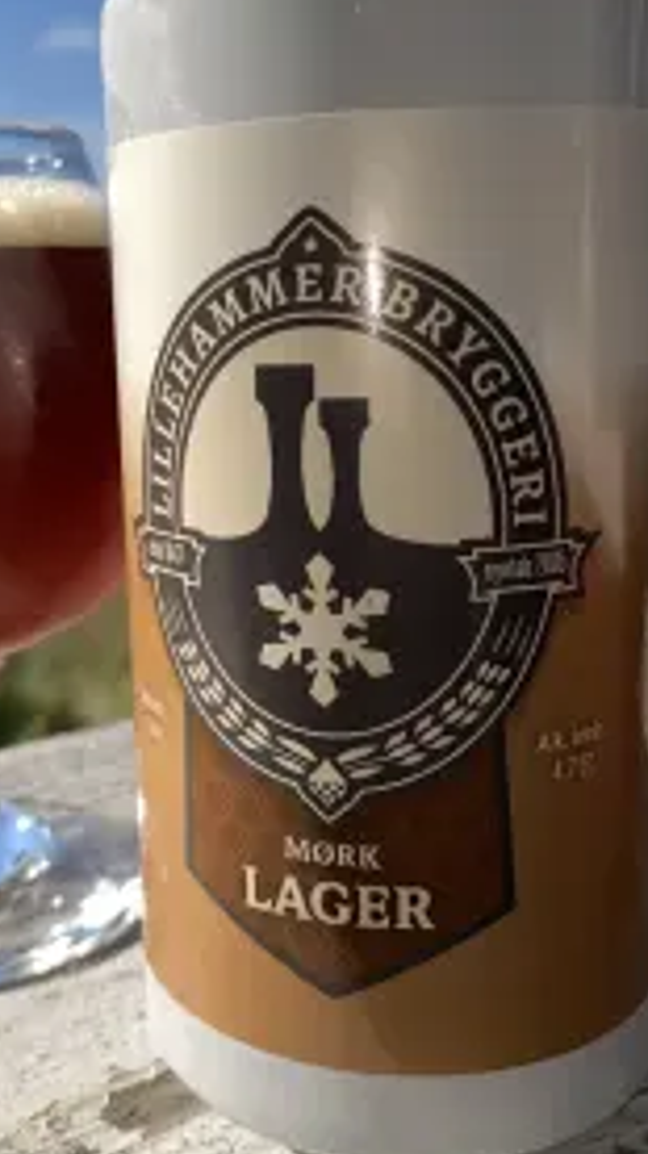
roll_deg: +3.9
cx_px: 159
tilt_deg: -5.8
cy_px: 481
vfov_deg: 49.2
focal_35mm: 41
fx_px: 1254
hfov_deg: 28.5
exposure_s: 1/2513
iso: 32
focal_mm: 4.25
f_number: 1.8
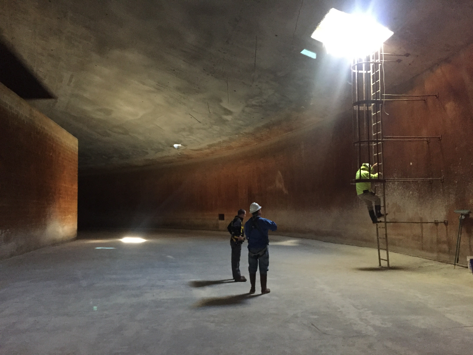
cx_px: 236
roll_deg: +0.7
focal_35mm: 29
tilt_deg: +5.3
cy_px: 178
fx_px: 396
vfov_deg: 48.2
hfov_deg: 61.7
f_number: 2.2
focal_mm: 4.15
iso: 400
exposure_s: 1/15
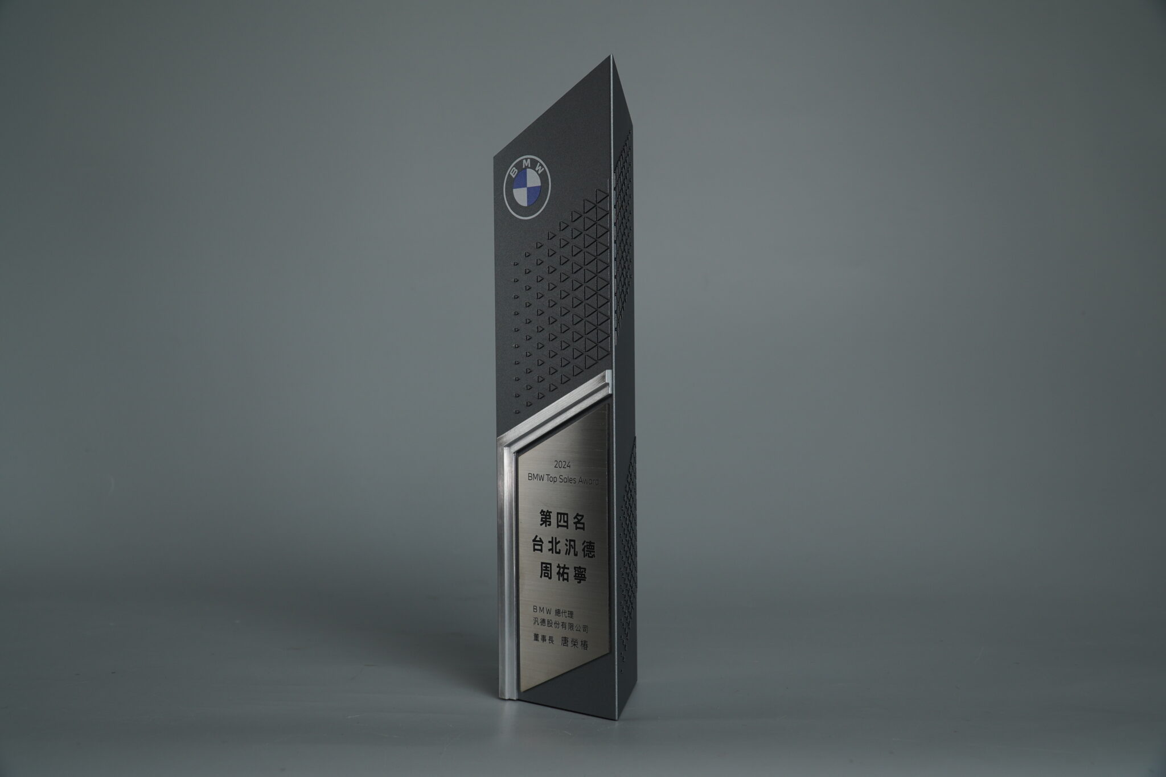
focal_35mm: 36
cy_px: 388
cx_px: 583
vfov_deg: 36.9
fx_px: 1166
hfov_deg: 53.1
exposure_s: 1/80
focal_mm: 24
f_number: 5.6
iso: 160
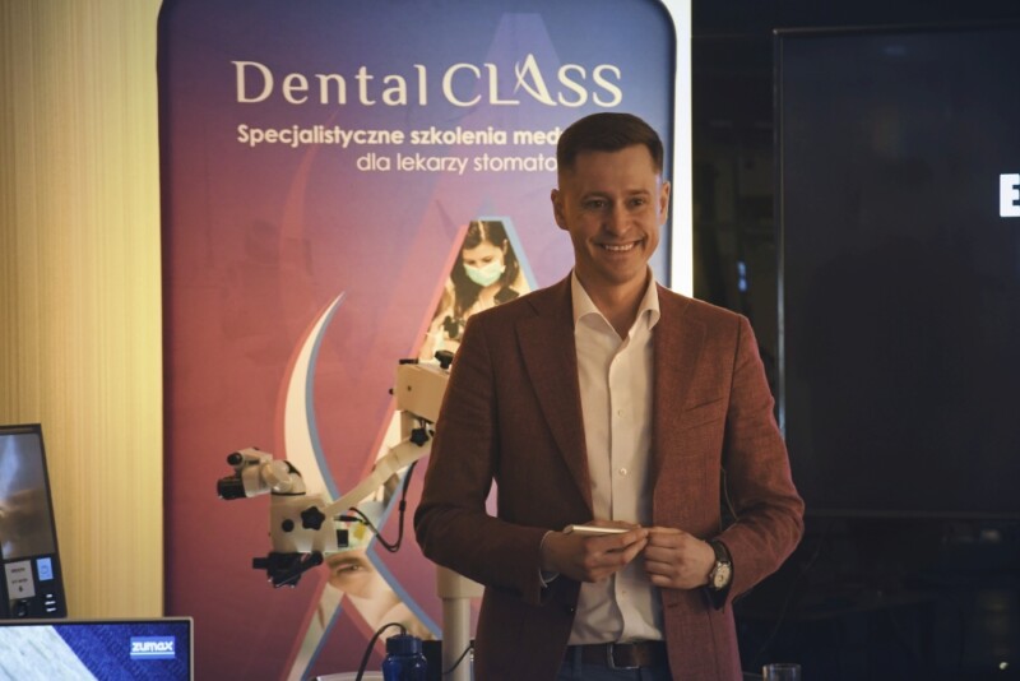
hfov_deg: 19.4
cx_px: 510
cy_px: 340
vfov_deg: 13.1
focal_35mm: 105
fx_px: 2976
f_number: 5.6
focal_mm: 70
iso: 3200
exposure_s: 1/60
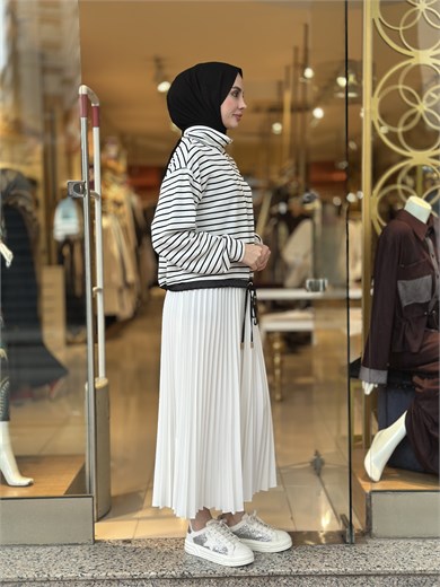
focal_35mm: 48
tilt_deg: -3.7
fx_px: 813
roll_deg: +0.2
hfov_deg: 30.3
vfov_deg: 39.7
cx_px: 220
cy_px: 294
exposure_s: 1/171
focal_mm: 6.86
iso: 100
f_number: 1.78
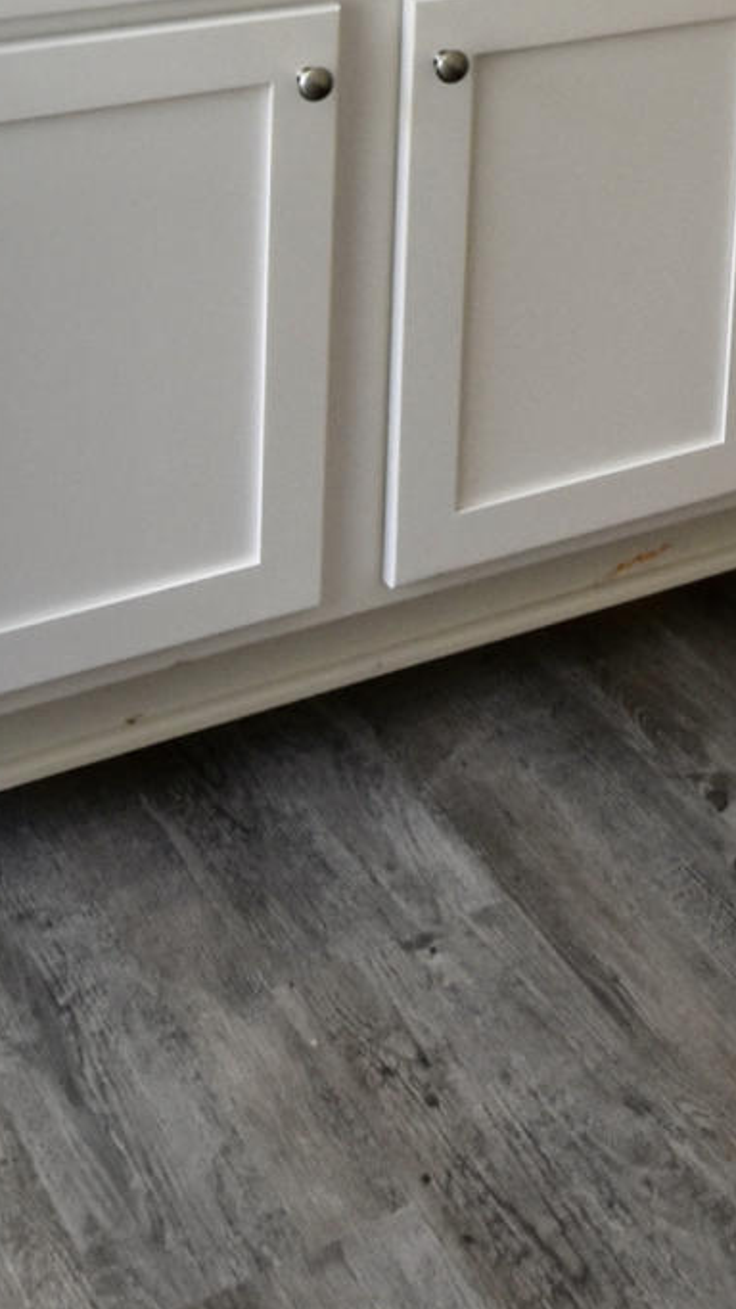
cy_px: -340
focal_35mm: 69
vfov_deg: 26.5
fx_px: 2395
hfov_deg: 16.5
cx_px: 962
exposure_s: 1/80
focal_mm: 10
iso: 400
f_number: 4.5
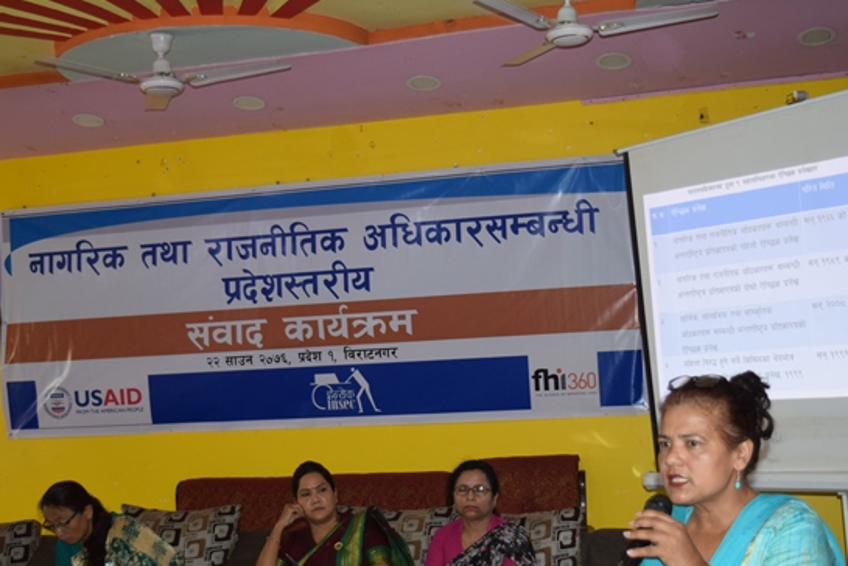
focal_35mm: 55
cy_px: 329
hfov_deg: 36.5
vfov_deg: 24.8
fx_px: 1286
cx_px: 465
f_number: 4.5
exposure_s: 1/80
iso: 800
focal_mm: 31
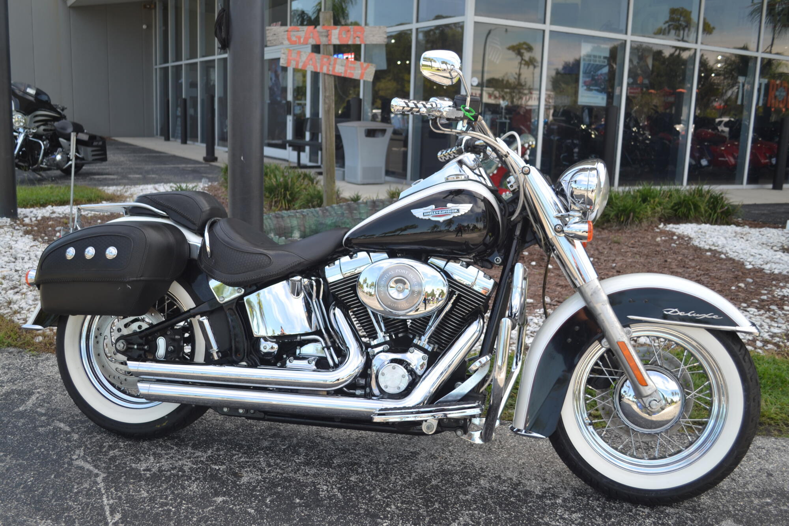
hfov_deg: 57.2
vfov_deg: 40.0
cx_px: 394
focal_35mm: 33
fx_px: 723
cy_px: 263
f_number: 4
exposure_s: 1/200
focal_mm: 22
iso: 100
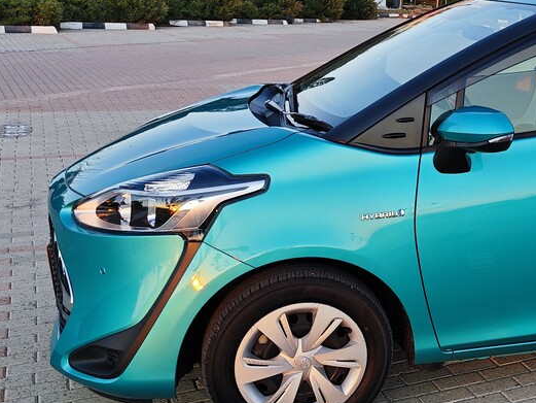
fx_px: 821
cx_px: 564
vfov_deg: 27.5
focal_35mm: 53
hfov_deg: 32.5
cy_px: 202
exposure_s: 1/138
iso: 50
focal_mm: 5.43
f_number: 1.8
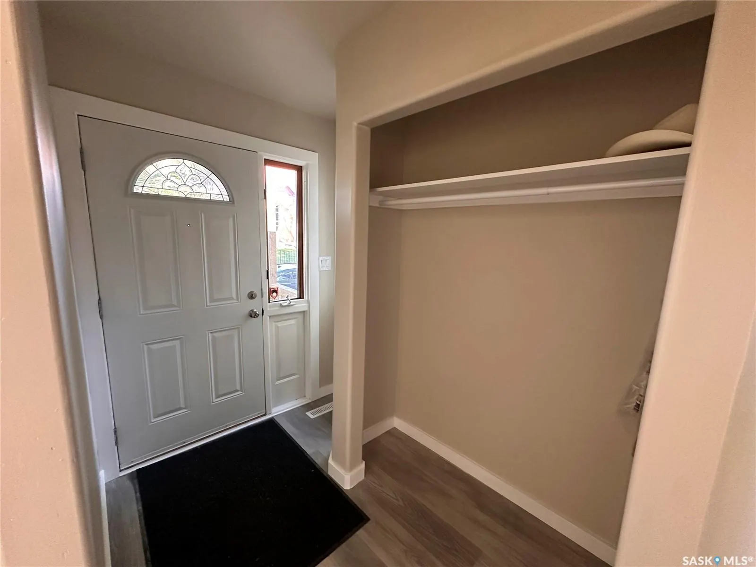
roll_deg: -2.0
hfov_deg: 102.1
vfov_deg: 85.7
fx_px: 306
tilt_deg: -8.8
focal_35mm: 14
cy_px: 284
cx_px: 378
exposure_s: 1/60
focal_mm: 2.22
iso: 400
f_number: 2.2
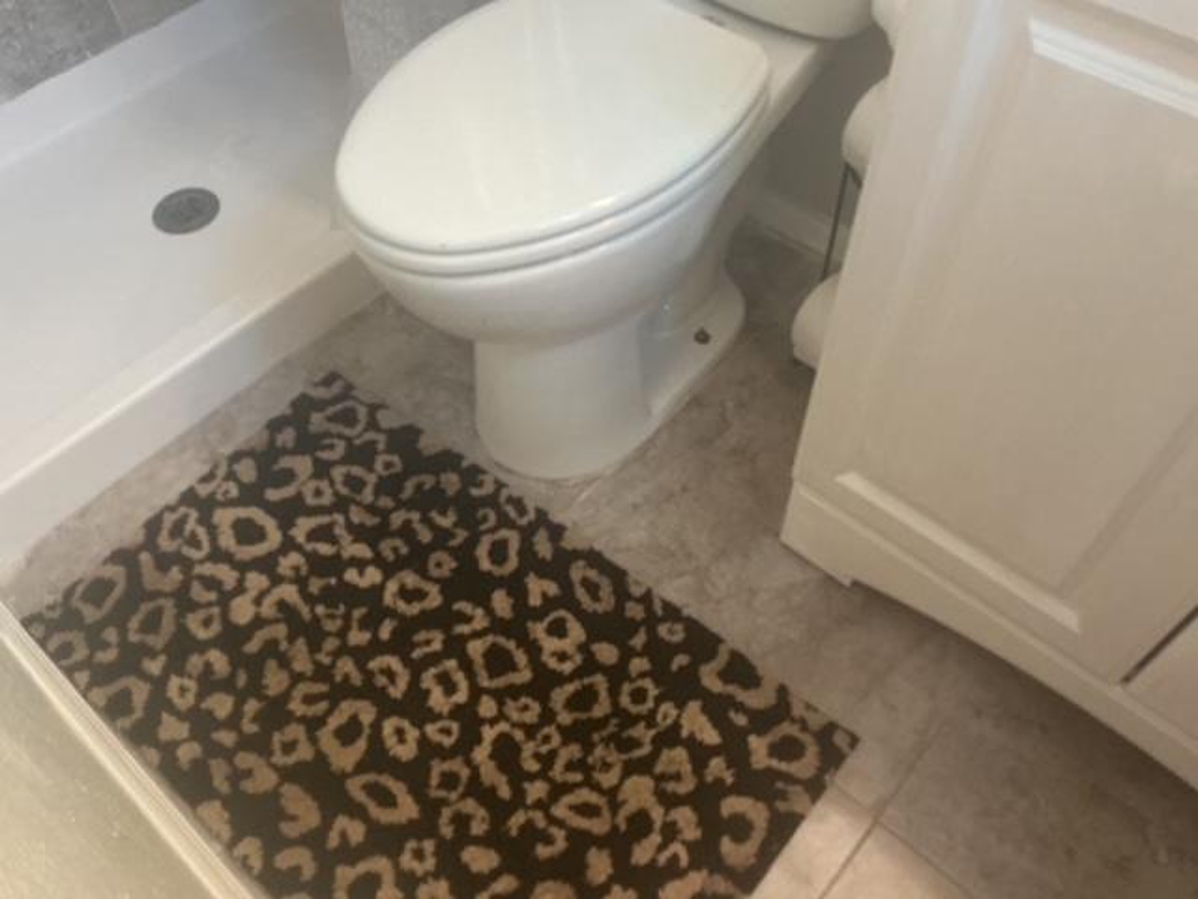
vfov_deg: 48.2
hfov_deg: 61.7
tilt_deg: -53.0
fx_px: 1004
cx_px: 599
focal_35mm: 29
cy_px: 450
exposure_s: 1/60
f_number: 1.8
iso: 125
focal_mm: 3
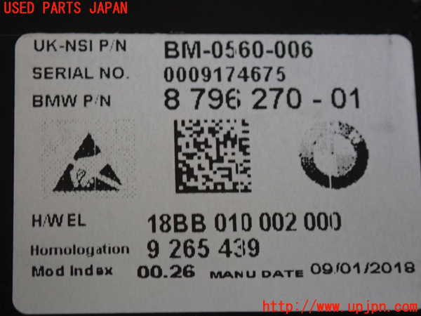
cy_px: 158
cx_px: 210
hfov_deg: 19.6
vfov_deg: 14.8
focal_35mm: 100
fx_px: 1216
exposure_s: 1/100
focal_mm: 18
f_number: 4.9
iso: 800
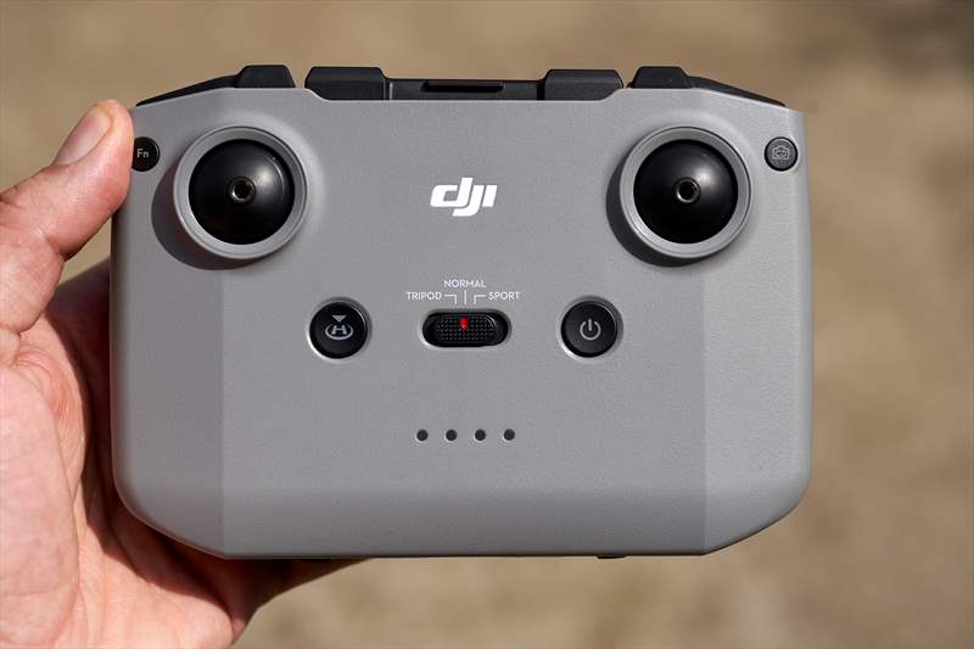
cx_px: 487
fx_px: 1893
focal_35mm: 70
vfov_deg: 19.4
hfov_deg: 28.8
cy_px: 324
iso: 400
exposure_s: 1/3200
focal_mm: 70
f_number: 5.6
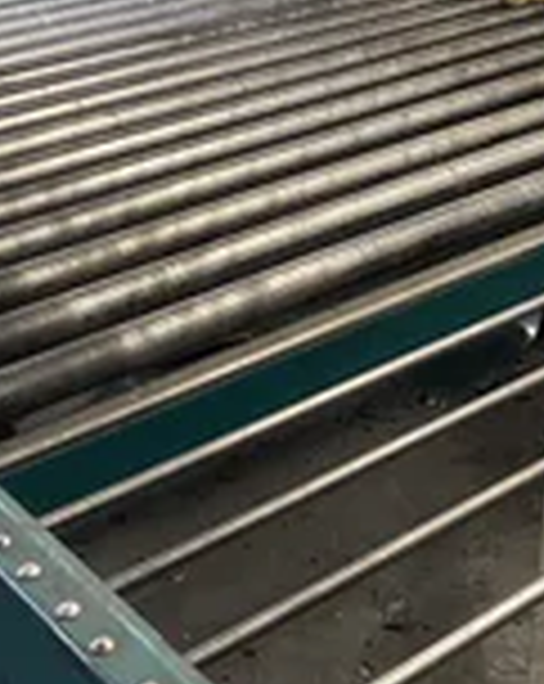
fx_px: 1352
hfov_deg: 22.7
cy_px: 99
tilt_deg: -16.8
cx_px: 351
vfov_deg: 27.6
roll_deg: +1.8
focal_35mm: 67
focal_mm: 4.25
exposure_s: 1/60
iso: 320
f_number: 1.8
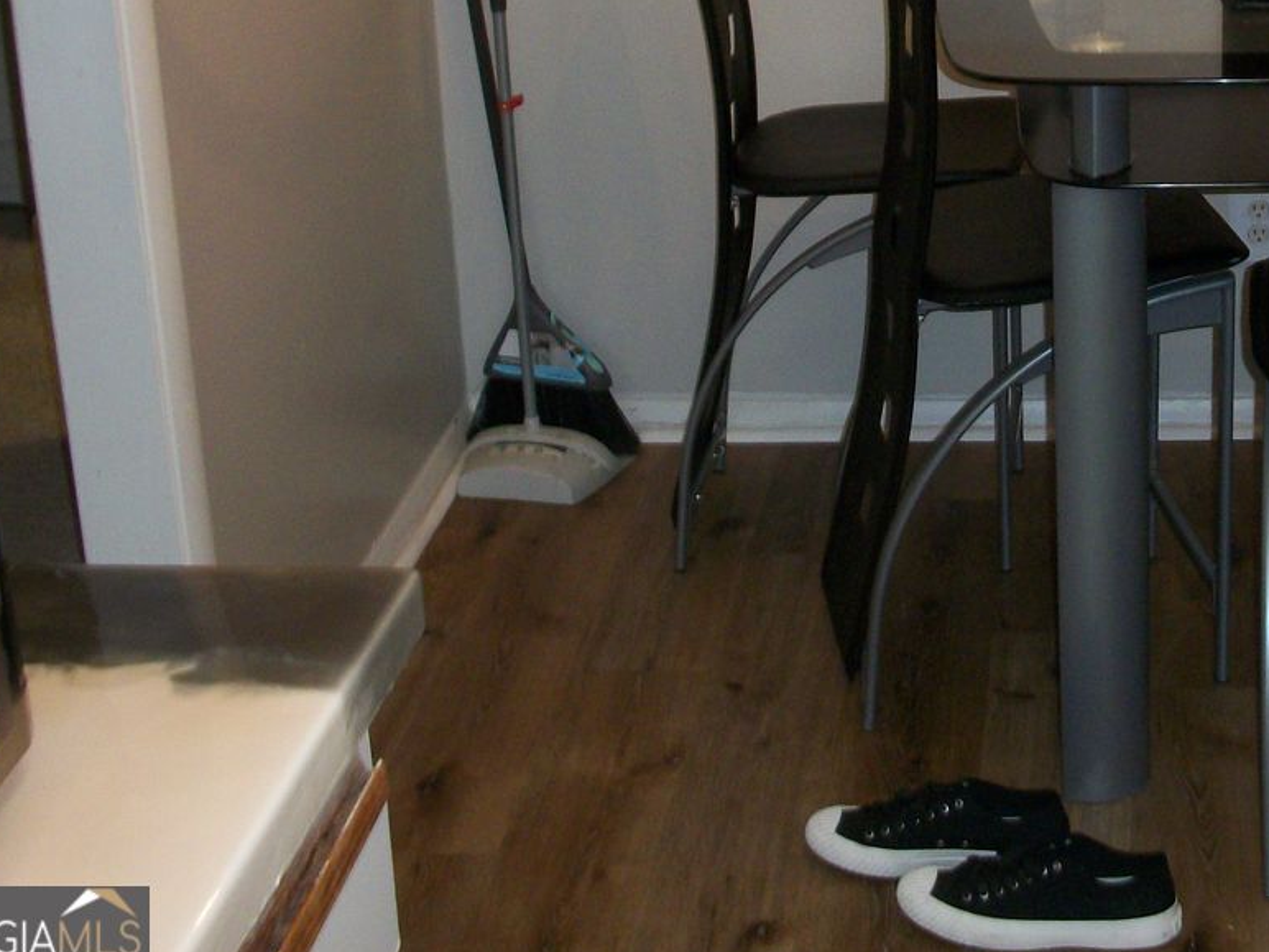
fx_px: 2493
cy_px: 53
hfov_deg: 27.7
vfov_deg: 21.0
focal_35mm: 68
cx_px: 1105
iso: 160
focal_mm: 6.3
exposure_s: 1/30
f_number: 3.1
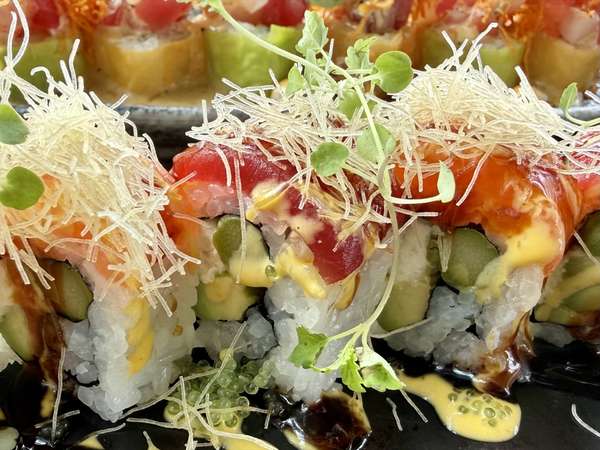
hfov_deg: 71.6
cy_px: 225
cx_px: 300
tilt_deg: -40.6
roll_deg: -4.1
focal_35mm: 24
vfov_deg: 56.8
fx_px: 416
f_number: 2.2
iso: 125
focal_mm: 2.22
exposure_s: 1/121
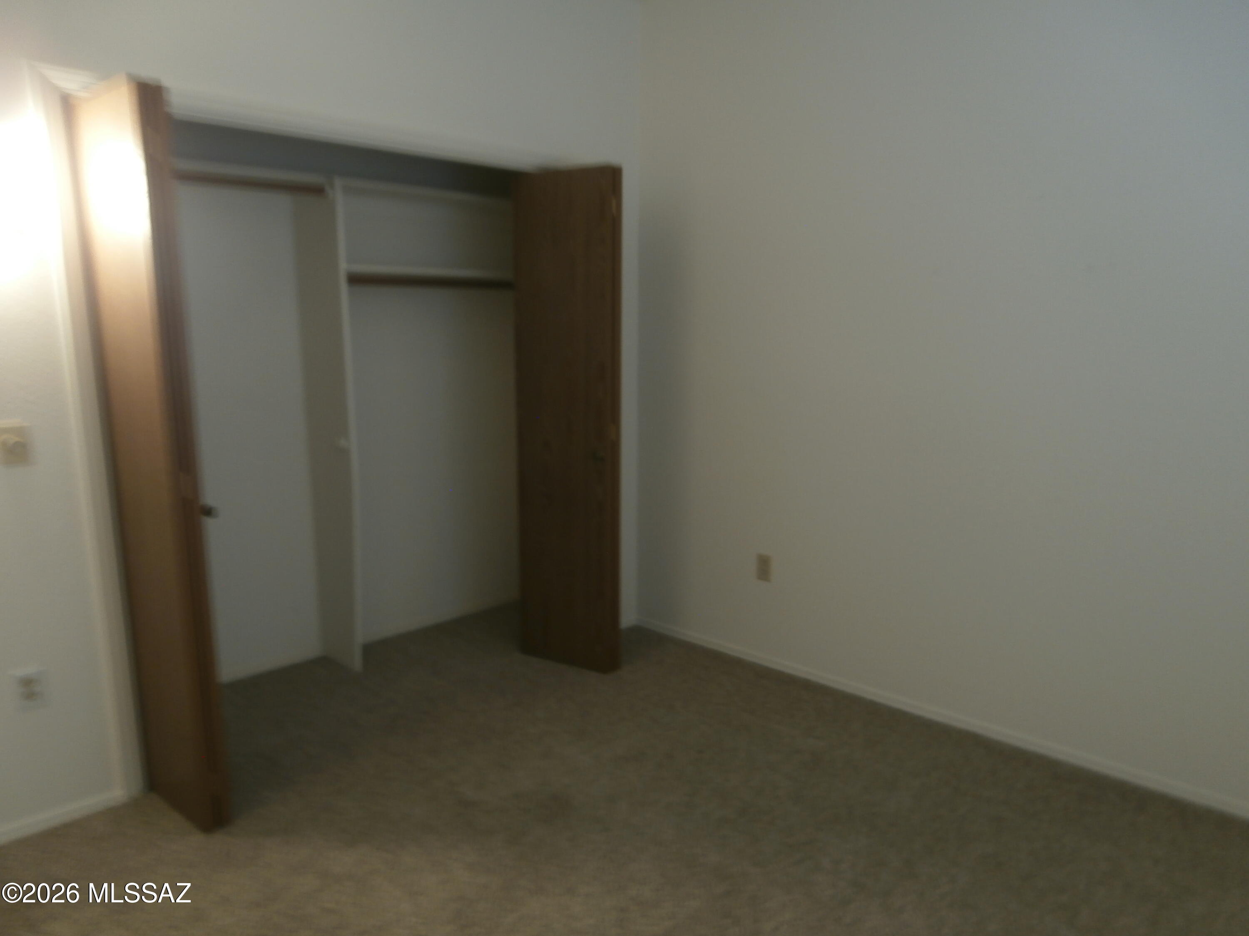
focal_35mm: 24
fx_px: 866
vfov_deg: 56.8
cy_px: 468
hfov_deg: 71.6
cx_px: 624
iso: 100
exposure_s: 1/2
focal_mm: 4.2
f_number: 3
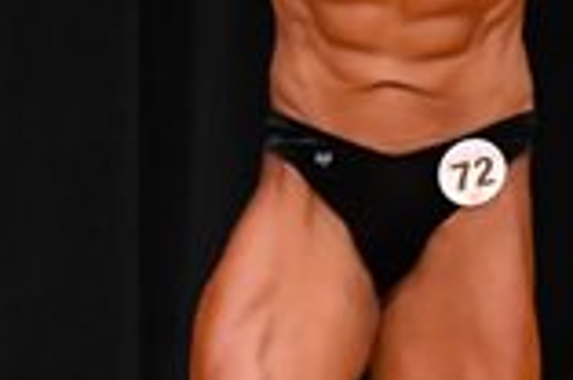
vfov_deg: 1.0
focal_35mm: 1335
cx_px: -462
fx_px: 21206
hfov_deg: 1.5
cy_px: 175
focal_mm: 180
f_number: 5.6
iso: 4000
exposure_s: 1/400
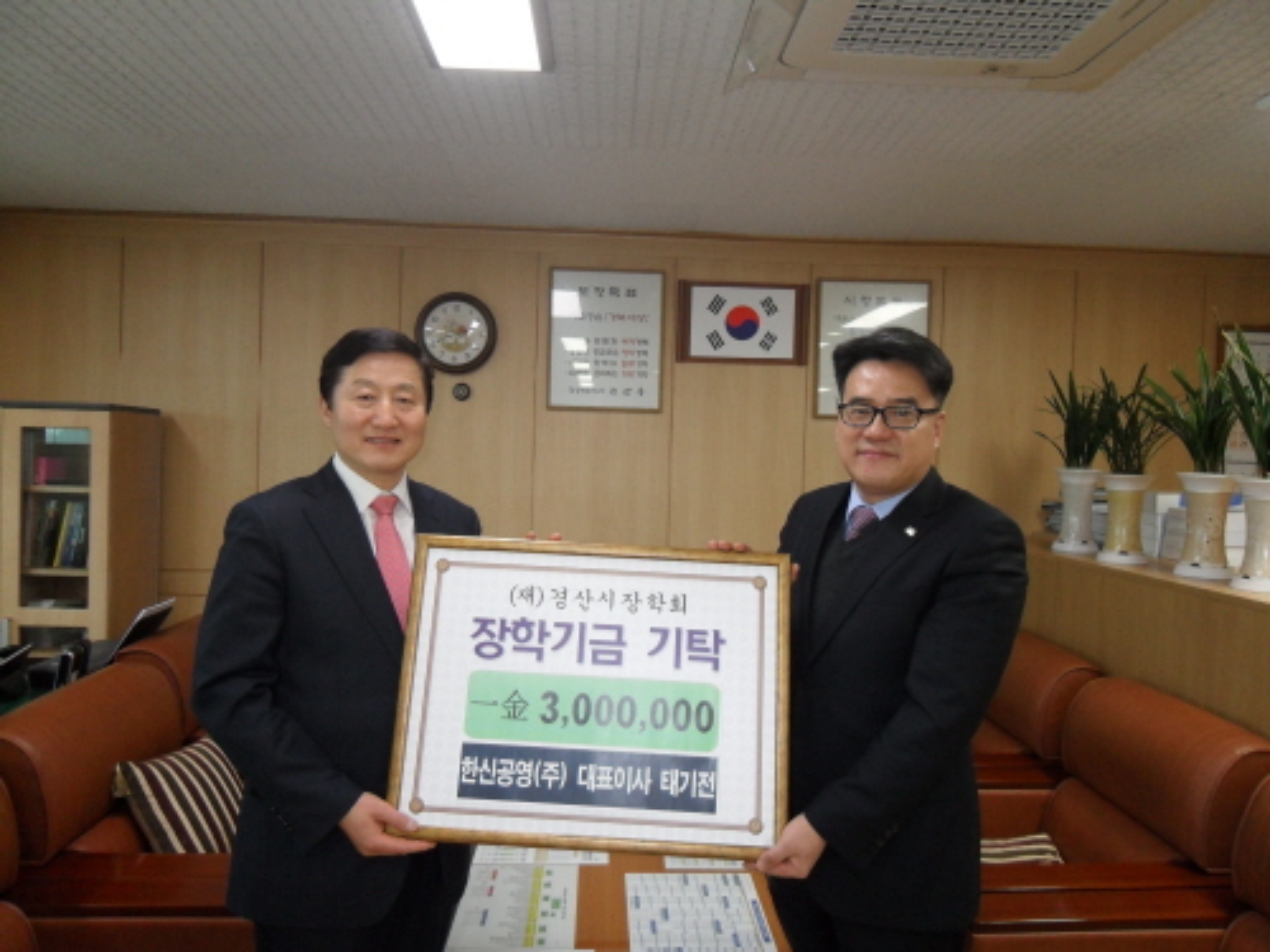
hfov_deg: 71.6
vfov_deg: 56.8
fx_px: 881
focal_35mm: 24
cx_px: 635
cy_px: 476
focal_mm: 4.3
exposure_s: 1/45
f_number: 2.8
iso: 240
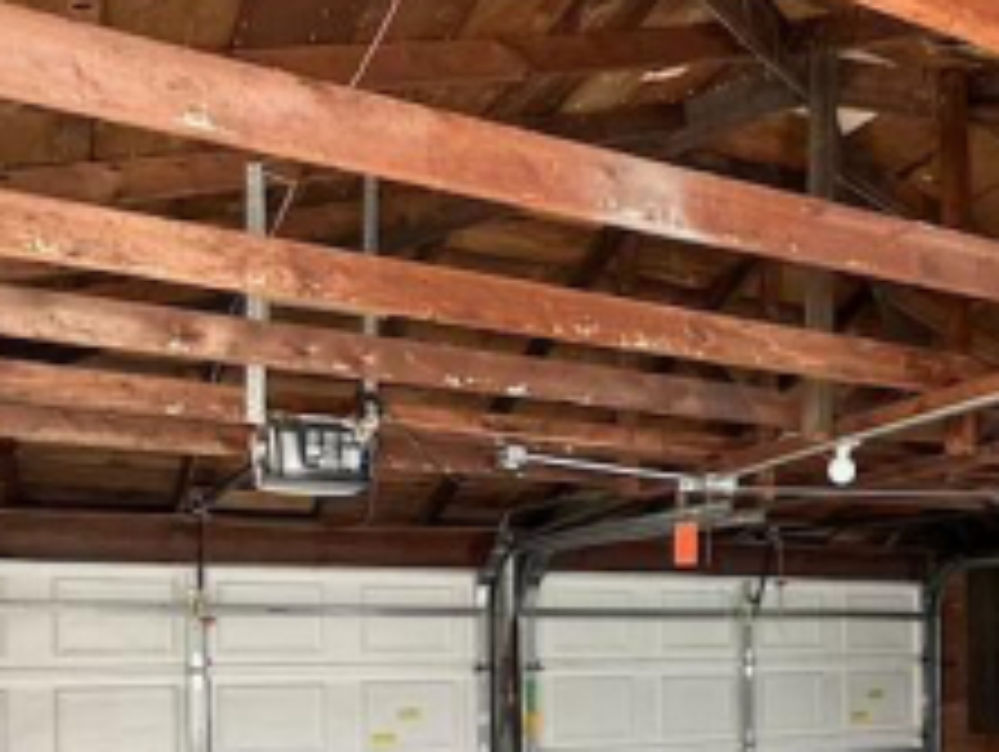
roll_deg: +0.1
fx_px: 1213
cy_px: 666
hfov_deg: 42.4
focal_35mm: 42
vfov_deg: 32.8
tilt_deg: +0.3
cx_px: 826
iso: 500
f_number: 2.2
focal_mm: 2.22
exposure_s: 1/60
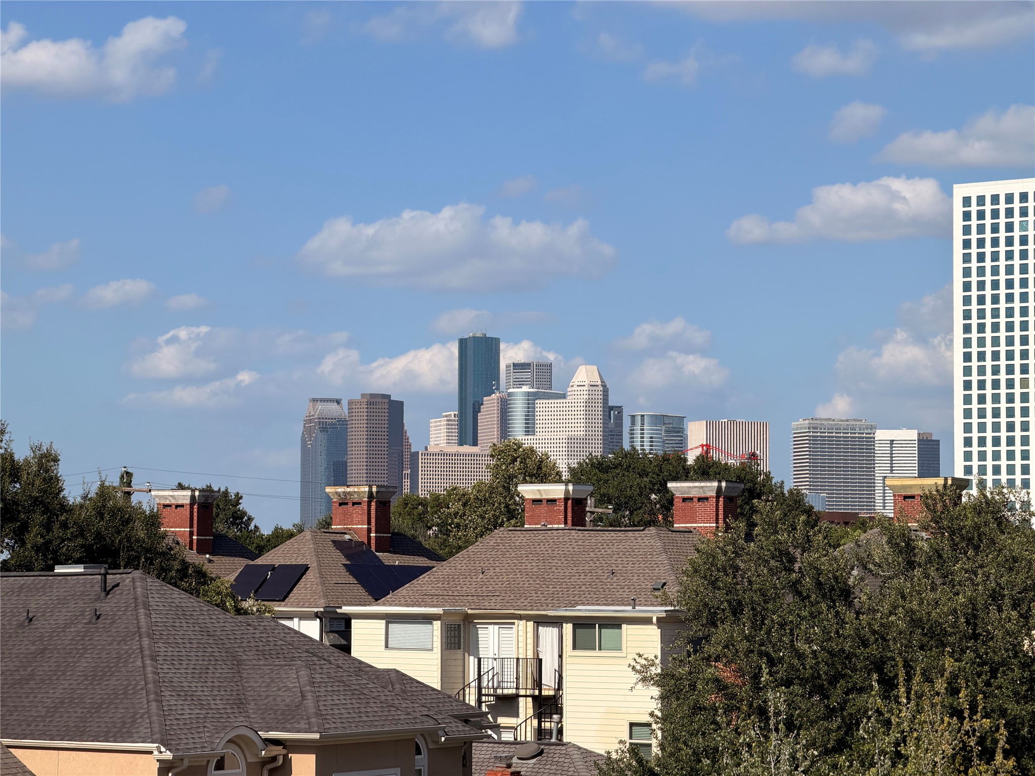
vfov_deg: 14.8
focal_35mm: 100
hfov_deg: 19.6
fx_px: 2990
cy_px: 388
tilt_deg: +3.9
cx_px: 518
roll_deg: +0.1
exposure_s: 1/888
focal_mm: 16.89
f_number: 2.8
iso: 20
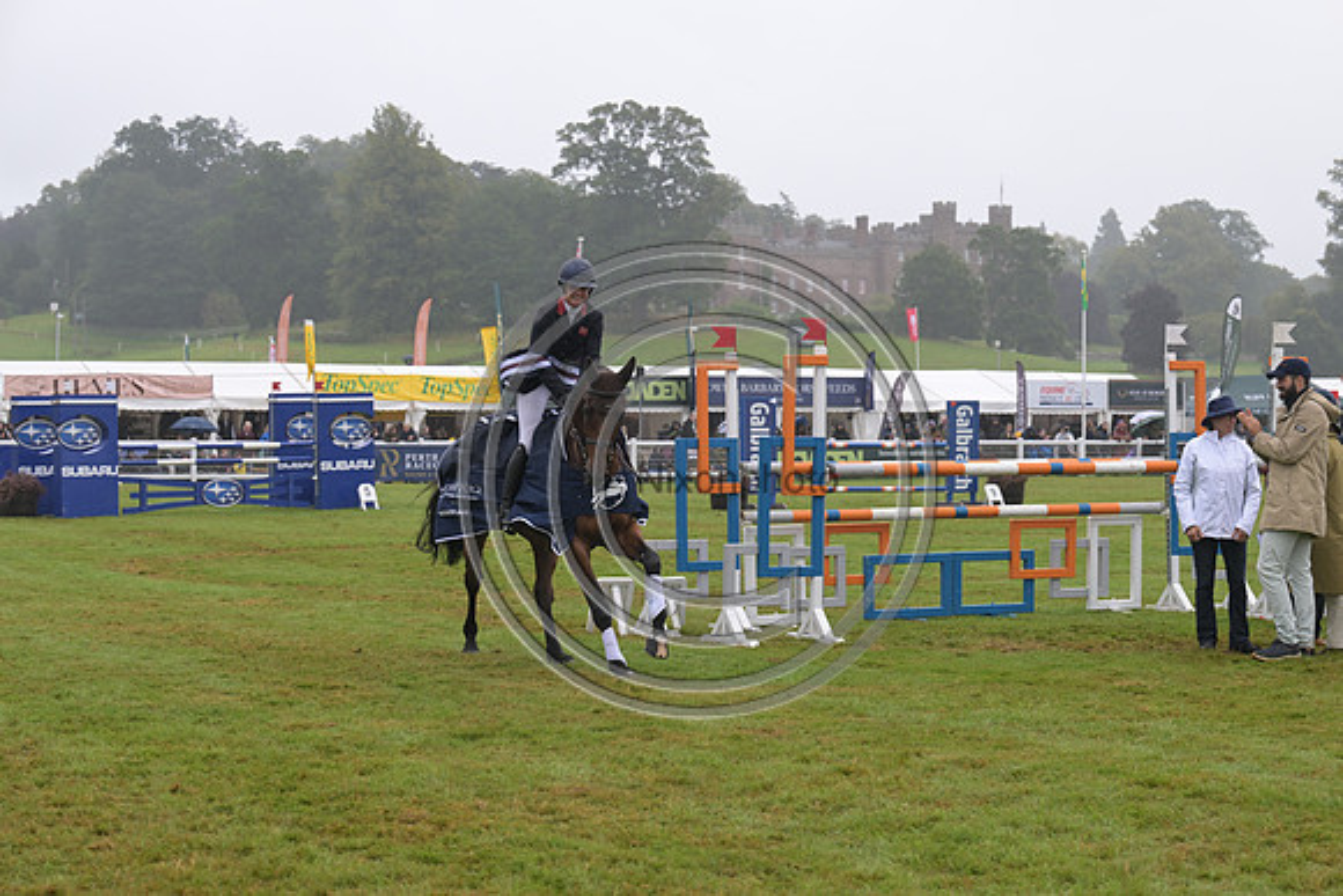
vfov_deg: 16.7
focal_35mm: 82
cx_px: 672
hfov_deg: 24.8
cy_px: 448
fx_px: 3060
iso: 640
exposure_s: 1/800
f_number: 5.6
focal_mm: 82
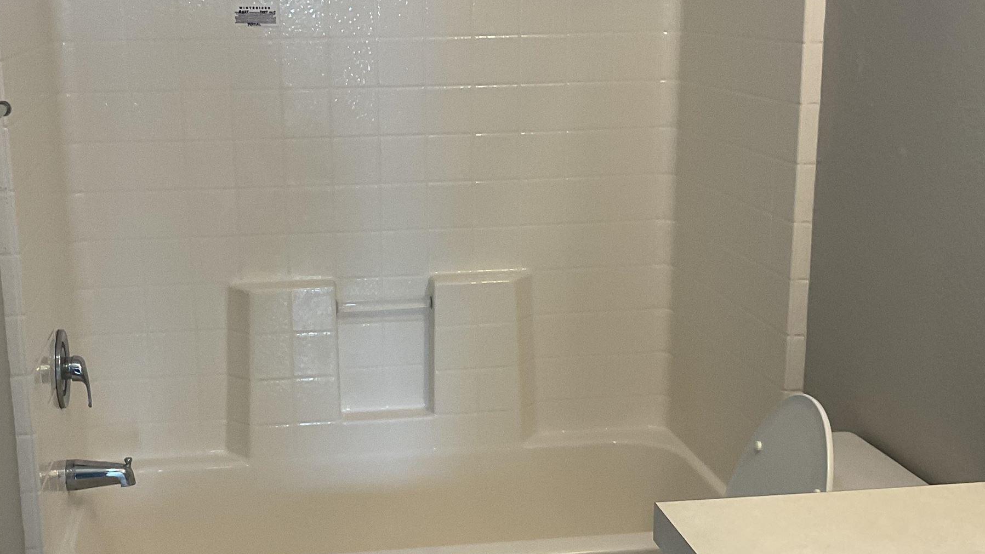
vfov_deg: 22.2
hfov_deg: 38.4
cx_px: 434
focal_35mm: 54
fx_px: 1410
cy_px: 330
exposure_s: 1/60
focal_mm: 3
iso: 40
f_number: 1.8
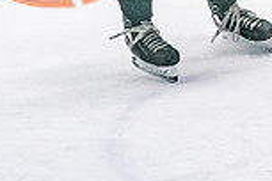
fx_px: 2183
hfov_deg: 7.0
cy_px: -144
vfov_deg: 4.7
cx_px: 431
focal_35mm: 289
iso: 3200
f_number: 2.8
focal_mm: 70
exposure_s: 1/1250
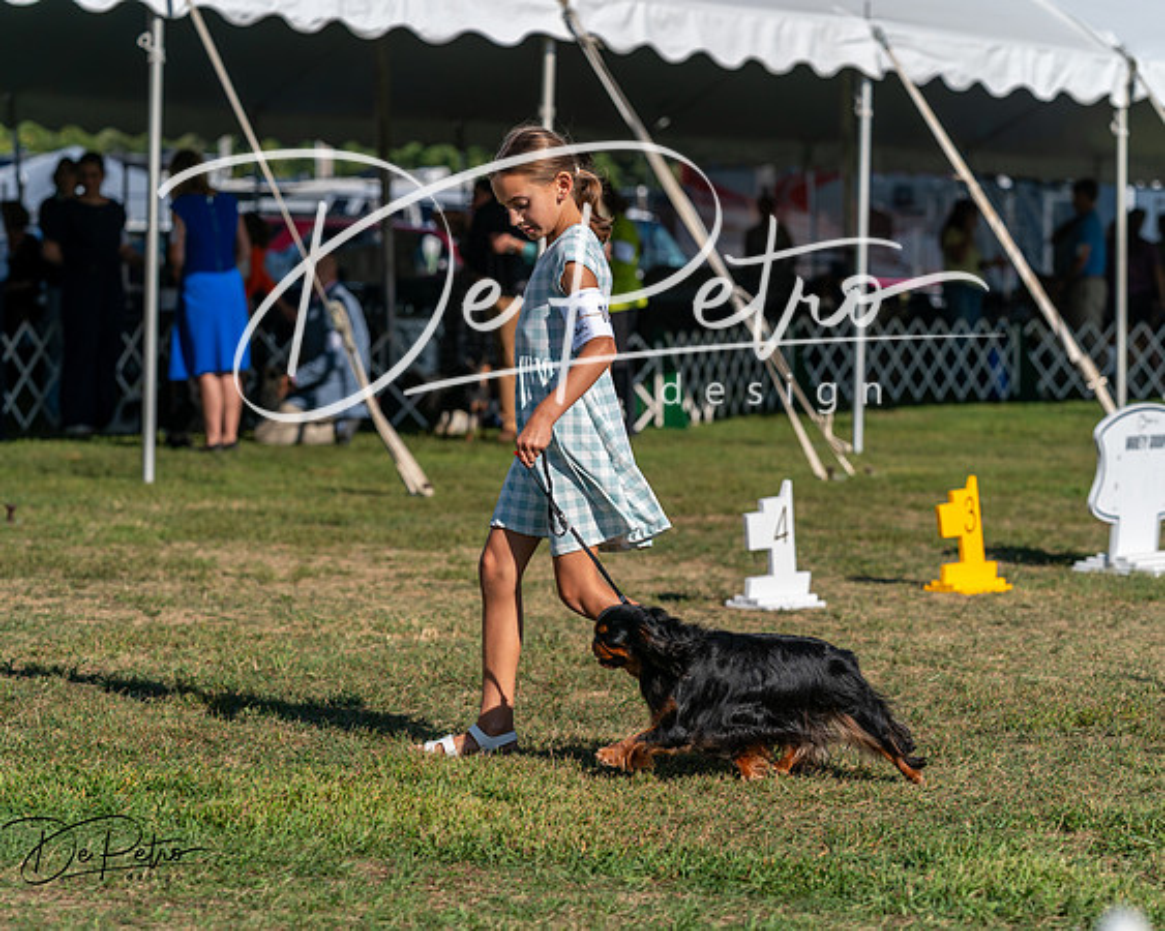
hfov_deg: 15.4
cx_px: 582
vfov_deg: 12.3
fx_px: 4309
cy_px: 466
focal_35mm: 125
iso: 100
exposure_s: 1/1250
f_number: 4.5
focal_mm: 111
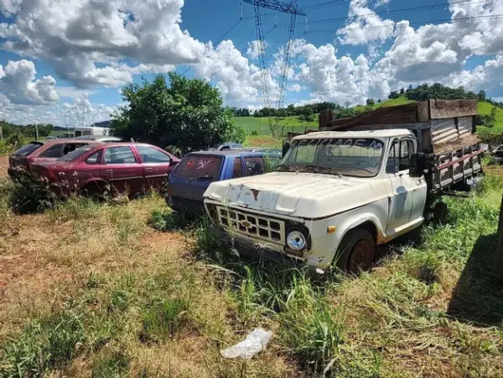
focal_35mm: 23
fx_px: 334
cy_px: 189
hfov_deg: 73.9
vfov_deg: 58.9
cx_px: 252
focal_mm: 5.4
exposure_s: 1/2059
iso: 50
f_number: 1.8
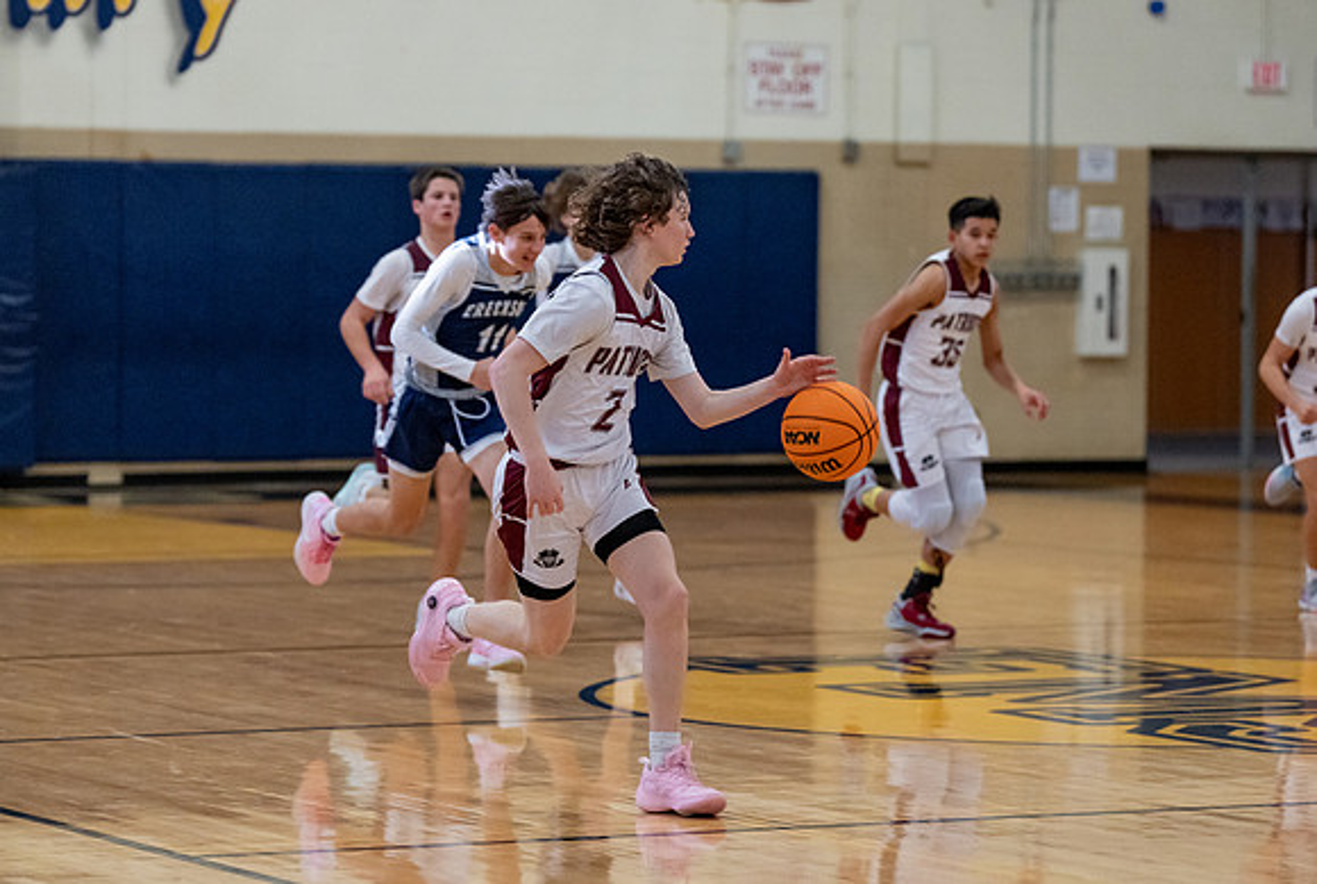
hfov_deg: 14.3
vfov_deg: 9.6
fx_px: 5240
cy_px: 384
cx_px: 670
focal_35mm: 143
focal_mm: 119
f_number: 2.8
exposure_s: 1/1000
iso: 5000
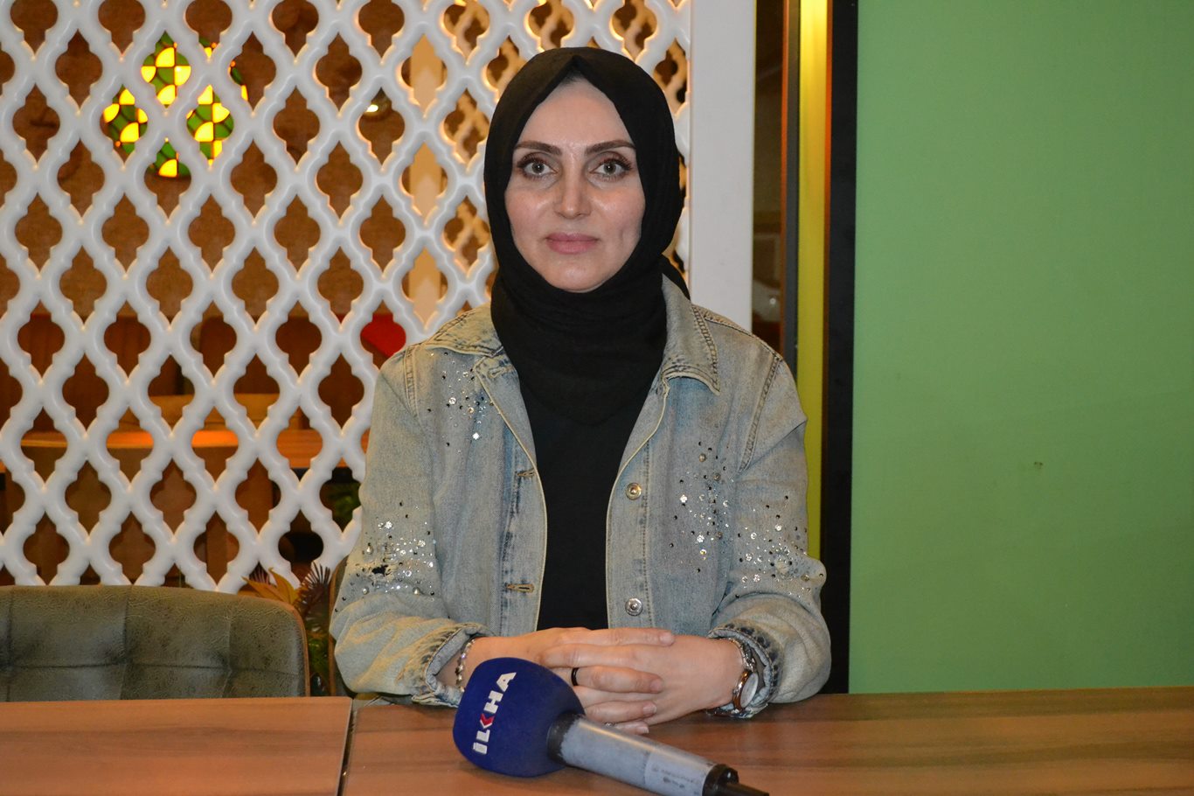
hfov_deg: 41.1
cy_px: 398
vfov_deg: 28.1
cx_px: 597
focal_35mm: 48
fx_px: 1592
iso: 3200
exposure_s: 1/60
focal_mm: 32
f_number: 4.8
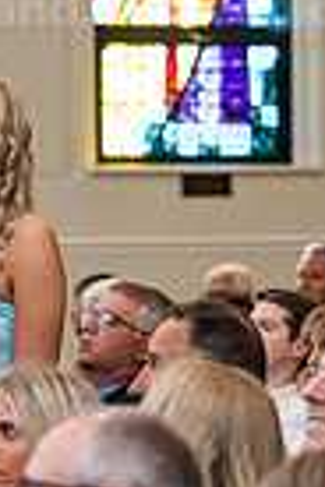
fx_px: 4495
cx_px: -403
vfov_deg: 6.2
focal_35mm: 332
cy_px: 83
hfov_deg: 4.1
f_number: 3.2
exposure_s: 1/200
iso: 1600
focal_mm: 79
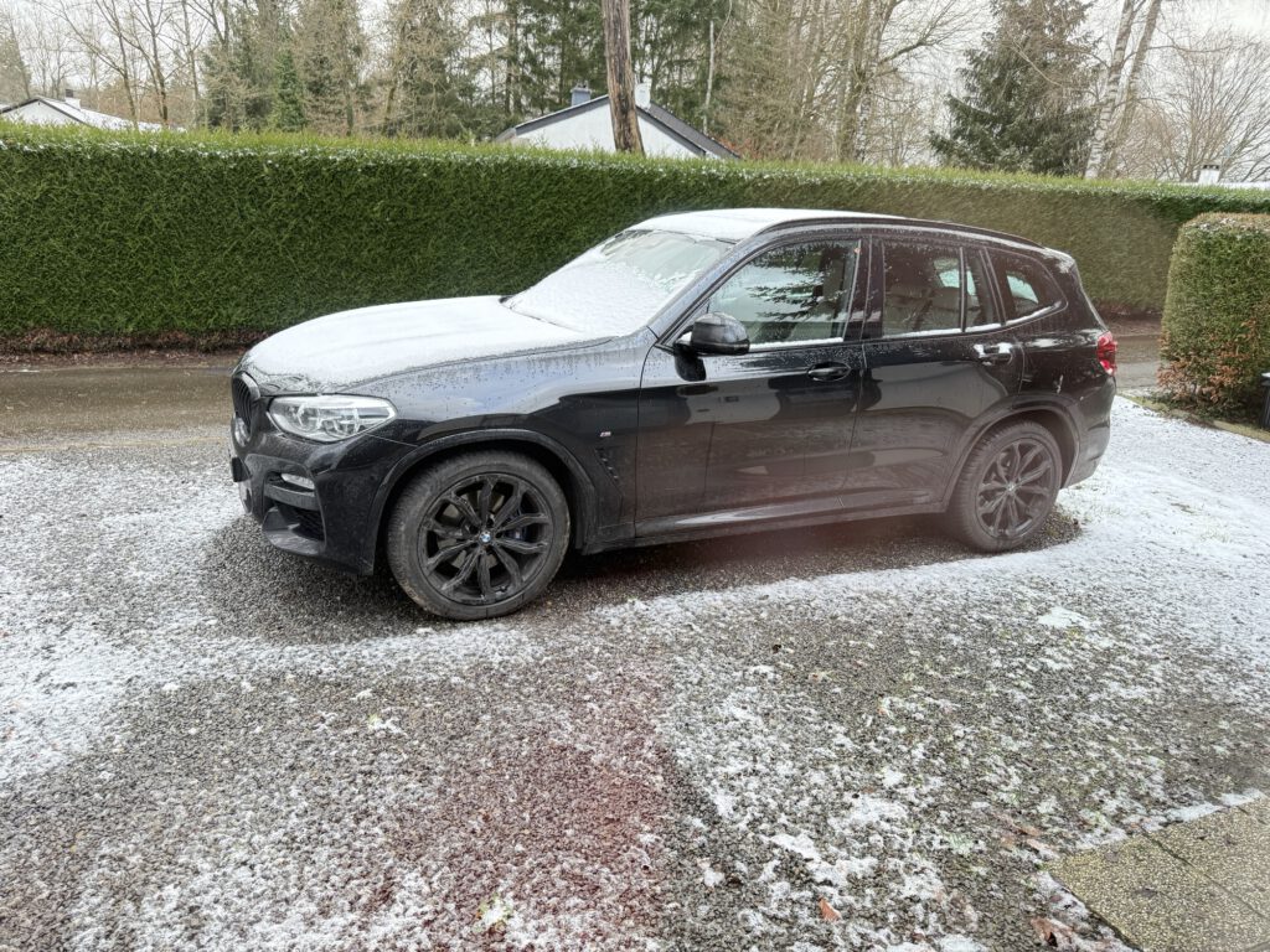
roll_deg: -5.4
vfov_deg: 56.8
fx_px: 881
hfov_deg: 71.6
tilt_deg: -15.8
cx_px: 635
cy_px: 476
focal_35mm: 24
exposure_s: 1/104
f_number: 1.78
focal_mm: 6.76
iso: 200
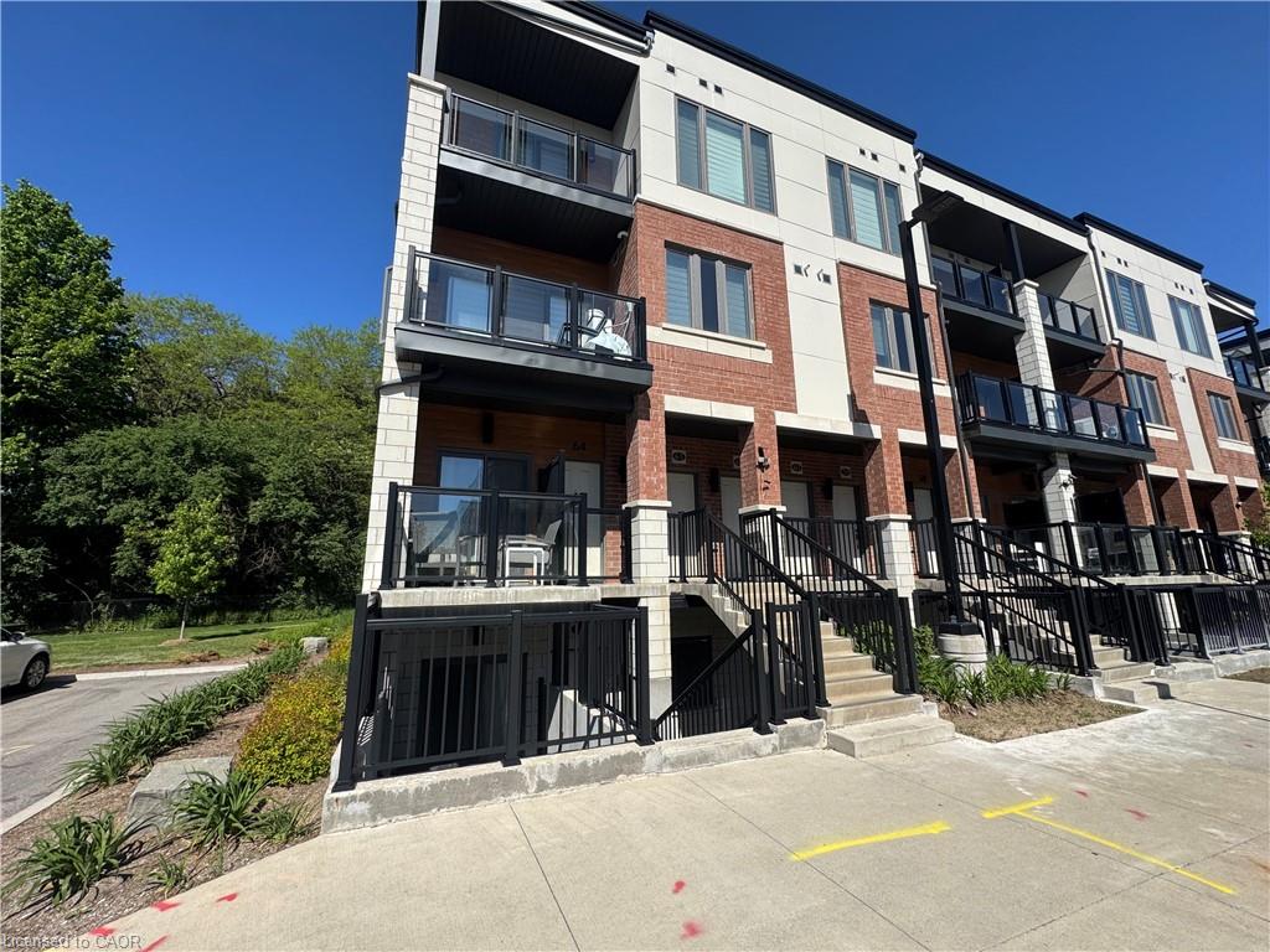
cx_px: 635
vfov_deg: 85.7
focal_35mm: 14
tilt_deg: +12.2
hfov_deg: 102.1
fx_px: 514
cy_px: 476
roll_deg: +1.9
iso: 50
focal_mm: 2.22
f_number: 2.2
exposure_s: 1/1709
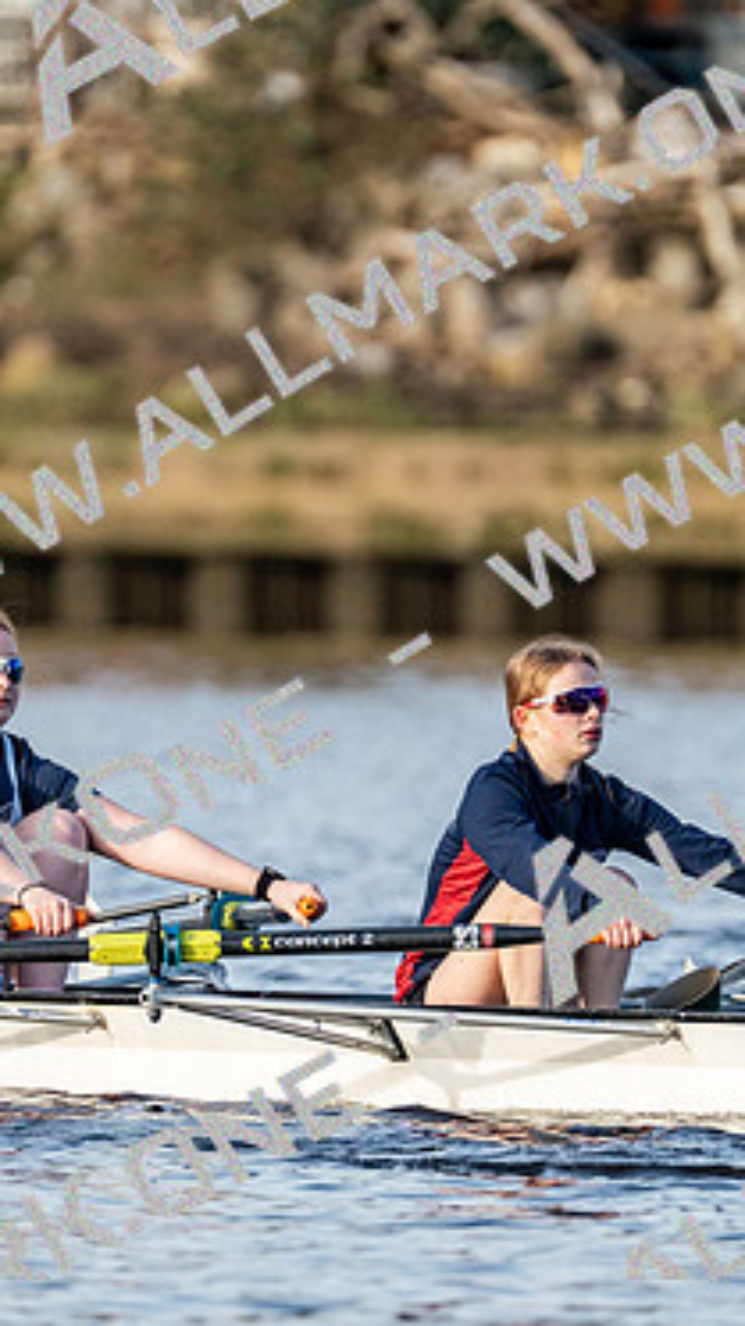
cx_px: 228
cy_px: 668
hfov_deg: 1.2
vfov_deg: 2.2
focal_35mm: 980
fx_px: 34448
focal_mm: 600
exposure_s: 1/2000
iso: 1250
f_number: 6.3
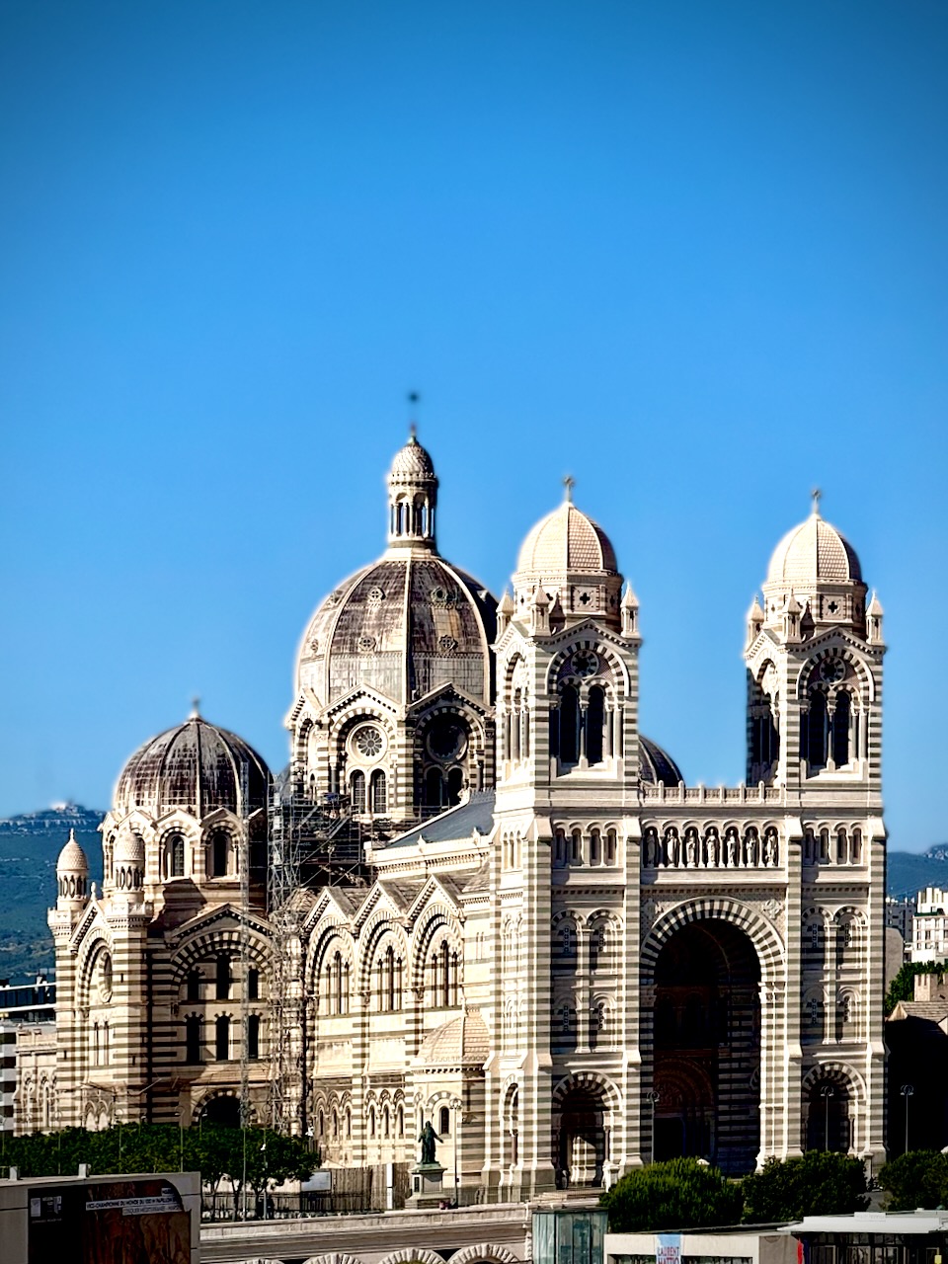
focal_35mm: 120
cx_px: 474
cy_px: 632
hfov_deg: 12.3
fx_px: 4382
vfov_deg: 16.4
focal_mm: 15.66
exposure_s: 1/2611
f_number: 2.8
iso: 50
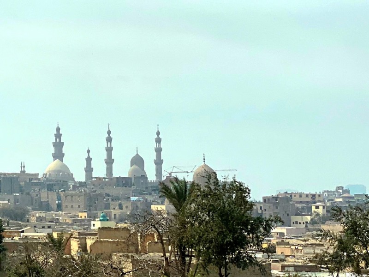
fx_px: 554
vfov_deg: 28.0
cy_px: 138
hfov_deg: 36.8
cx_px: 184
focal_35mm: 52
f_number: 2
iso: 20
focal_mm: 6
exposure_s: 1/1916
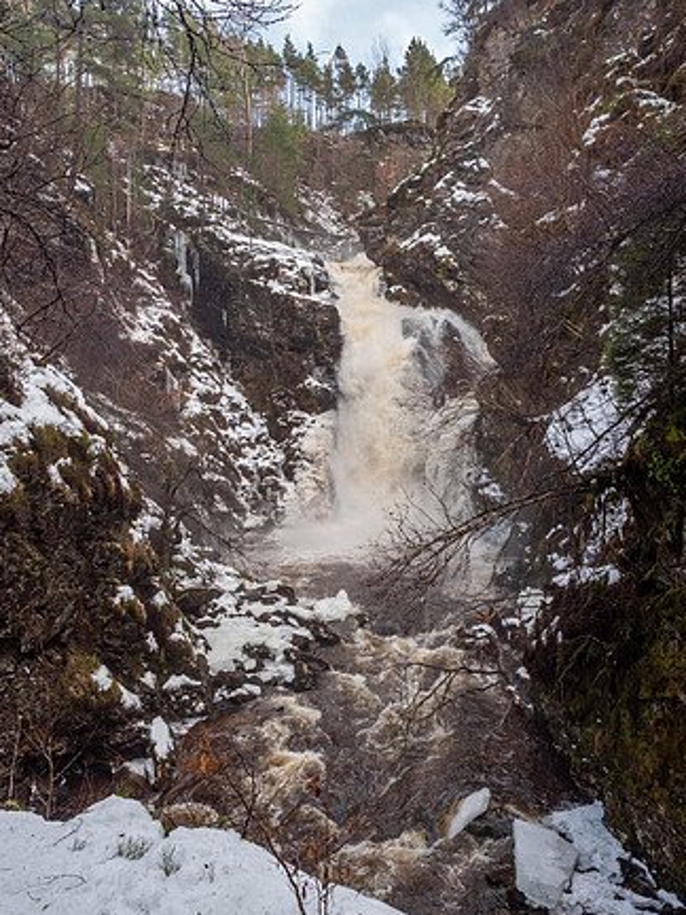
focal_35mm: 25
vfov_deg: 69.4
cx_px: 338
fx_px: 661
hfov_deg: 54.9
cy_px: 462
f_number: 4
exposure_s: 1/250
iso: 200
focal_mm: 12
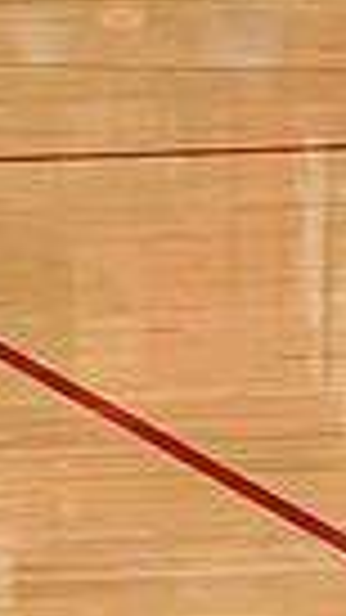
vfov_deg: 2.8
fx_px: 12583
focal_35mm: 771
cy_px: -92
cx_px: -894
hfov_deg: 1.6
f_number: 4
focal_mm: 116
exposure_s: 1/400
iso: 8000
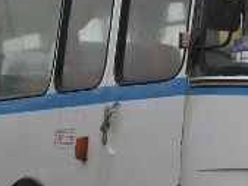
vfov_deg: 7.7
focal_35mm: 192
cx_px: 126
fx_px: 1377
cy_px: 100
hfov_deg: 10.3
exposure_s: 1/320
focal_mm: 6
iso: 64
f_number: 2.7
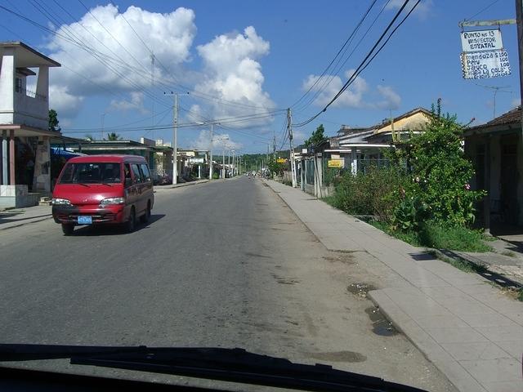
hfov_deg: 49.0
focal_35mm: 38
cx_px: 262
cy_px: 196
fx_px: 574
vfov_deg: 37.7
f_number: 4
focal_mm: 7.9
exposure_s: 1/1000
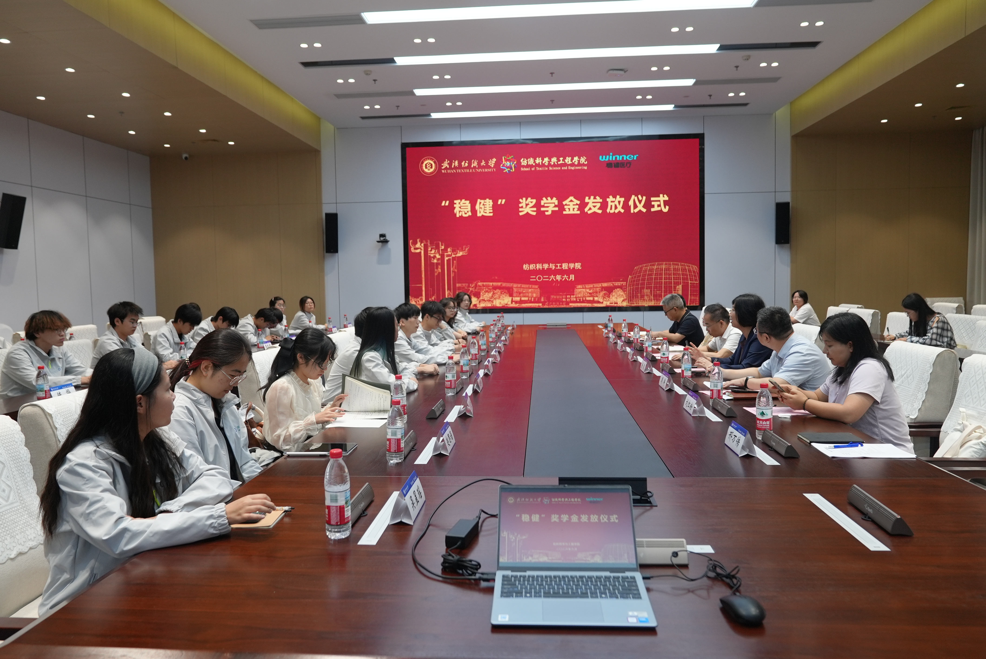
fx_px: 712
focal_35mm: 26
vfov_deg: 49.6
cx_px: 493
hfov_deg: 69.4
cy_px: 330
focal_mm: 26
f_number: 4
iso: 800
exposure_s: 1/160
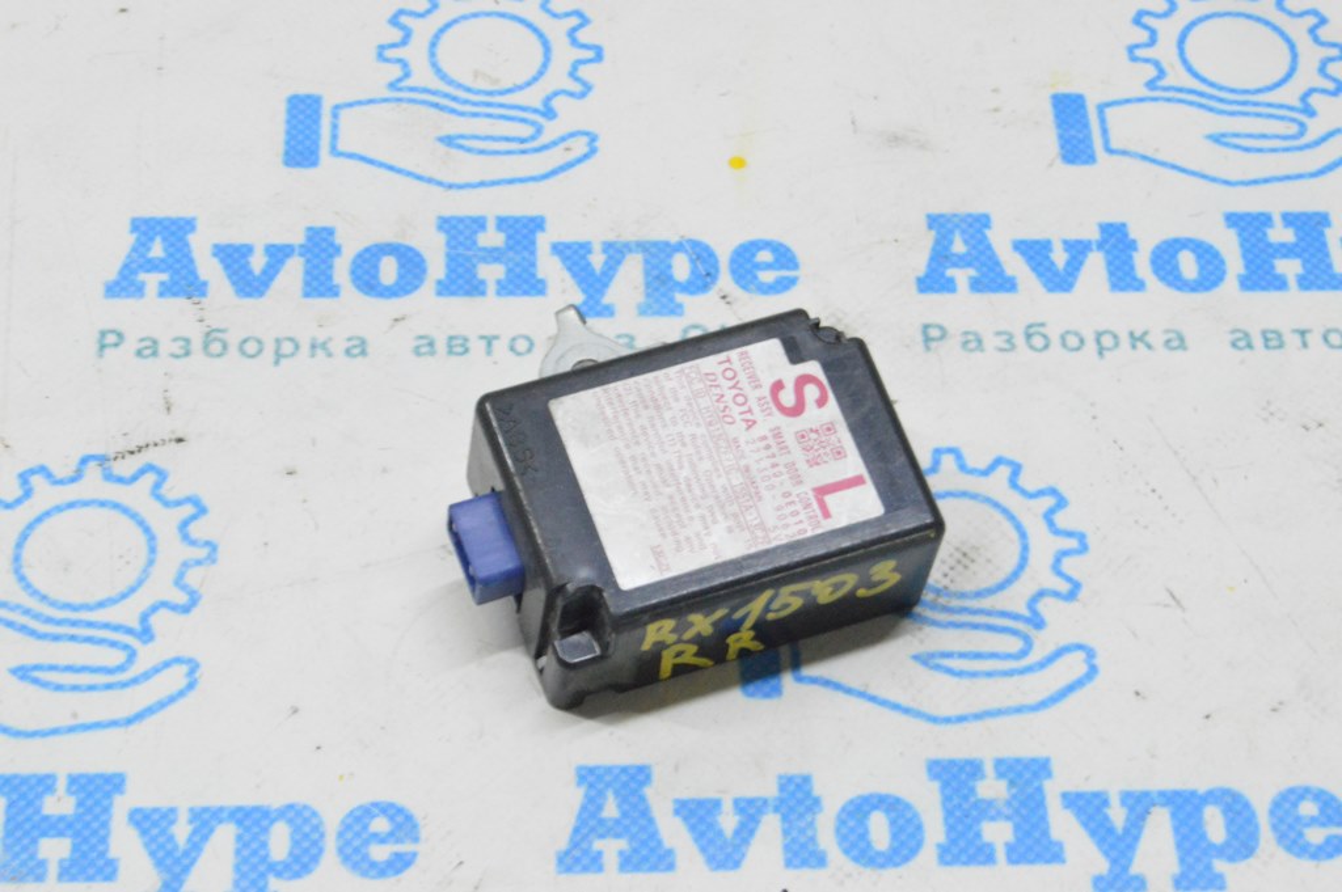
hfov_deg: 24.6
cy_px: 446
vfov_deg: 16.5
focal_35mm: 82
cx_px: 671
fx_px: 3073
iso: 6400
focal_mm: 55
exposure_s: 1/15
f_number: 20
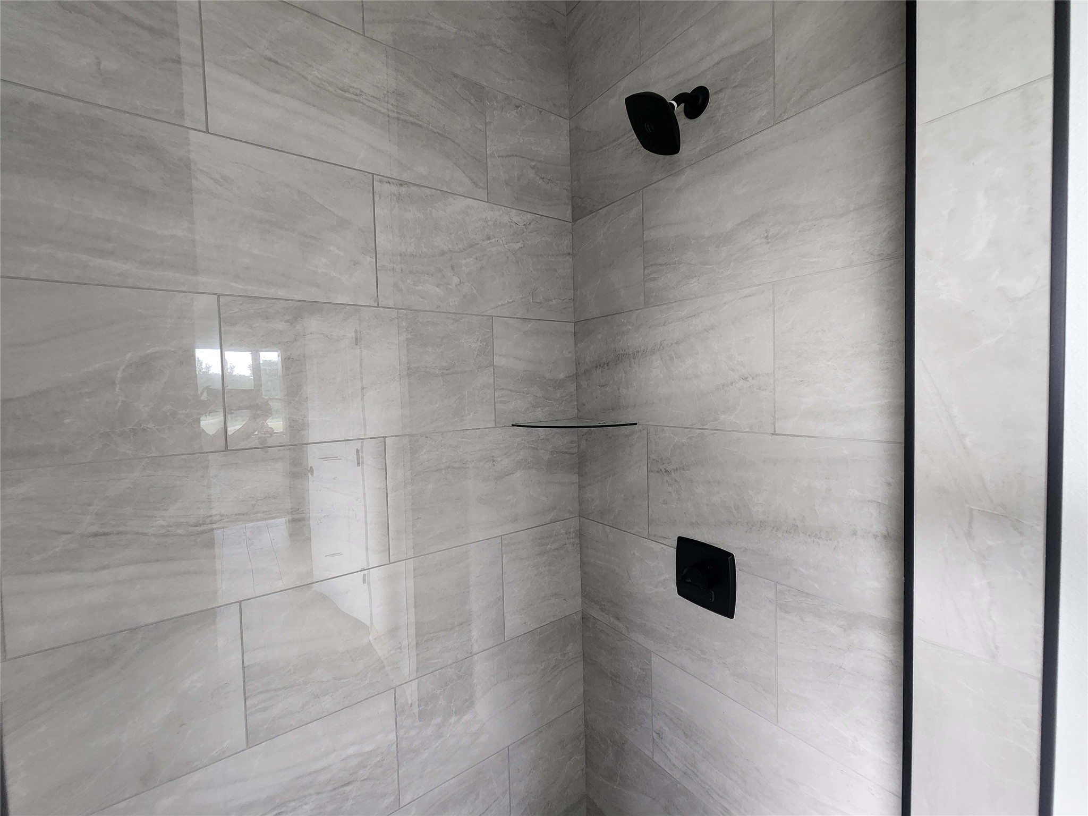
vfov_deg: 89.9
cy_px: 408
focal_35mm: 13
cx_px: 544
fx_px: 409
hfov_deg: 106.2
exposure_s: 1/60
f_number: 2.2
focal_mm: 2.2
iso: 250
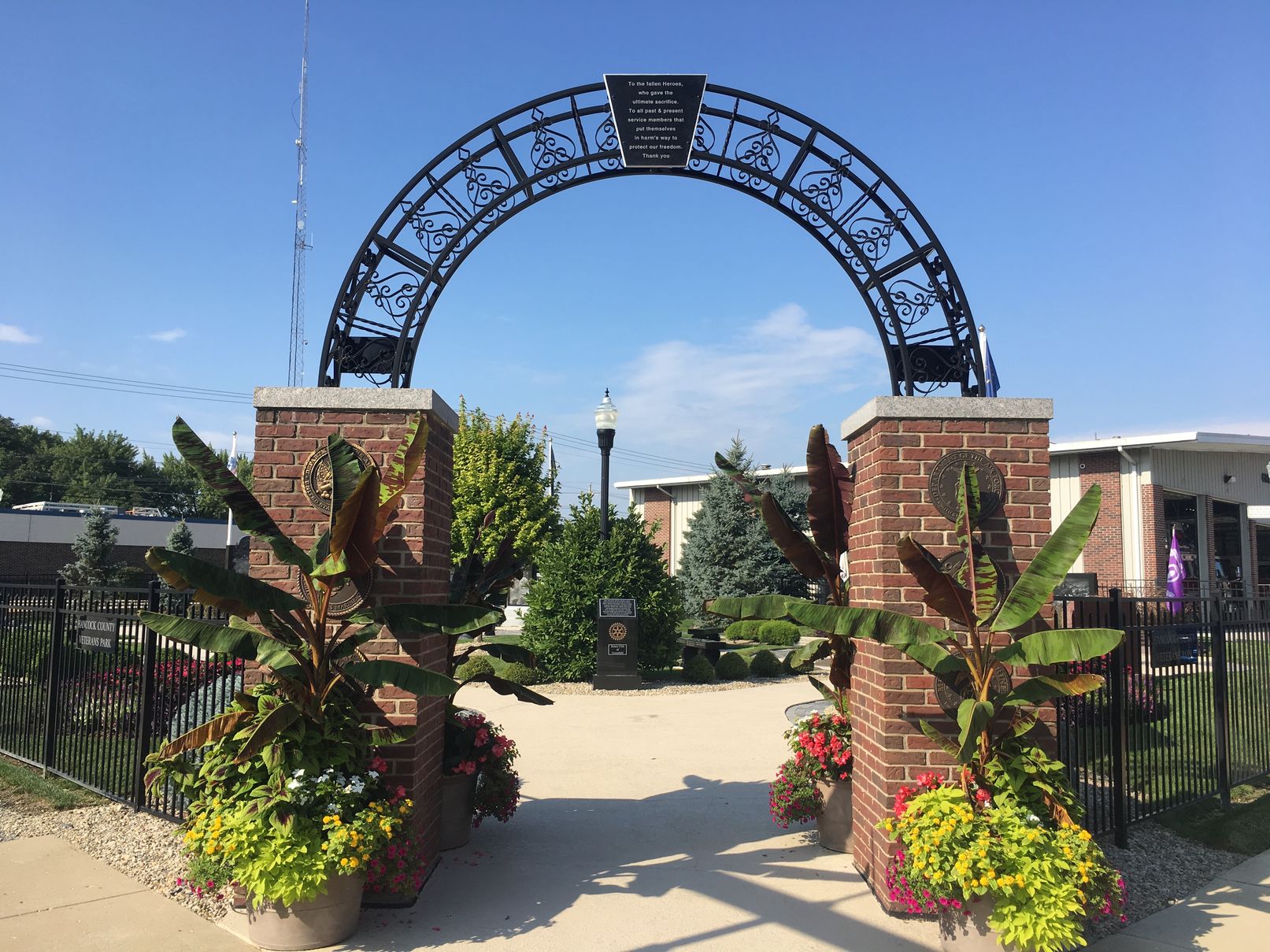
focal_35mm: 29
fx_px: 1064
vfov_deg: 48.2
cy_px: 476
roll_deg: -1.6
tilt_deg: +5.6
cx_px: 635
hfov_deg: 61.7
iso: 25
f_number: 2.2
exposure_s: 1/1261
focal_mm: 4.15
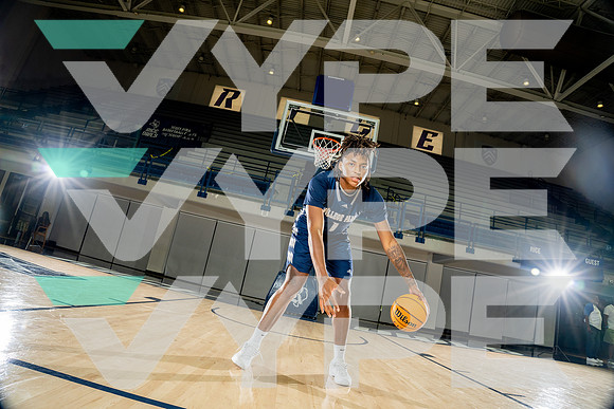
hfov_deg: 84.0
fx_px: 341
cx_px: 307
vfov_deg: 62.0
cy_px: 204
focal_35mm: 20
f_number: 7.1
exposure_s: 1/250
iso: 640
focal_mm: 20
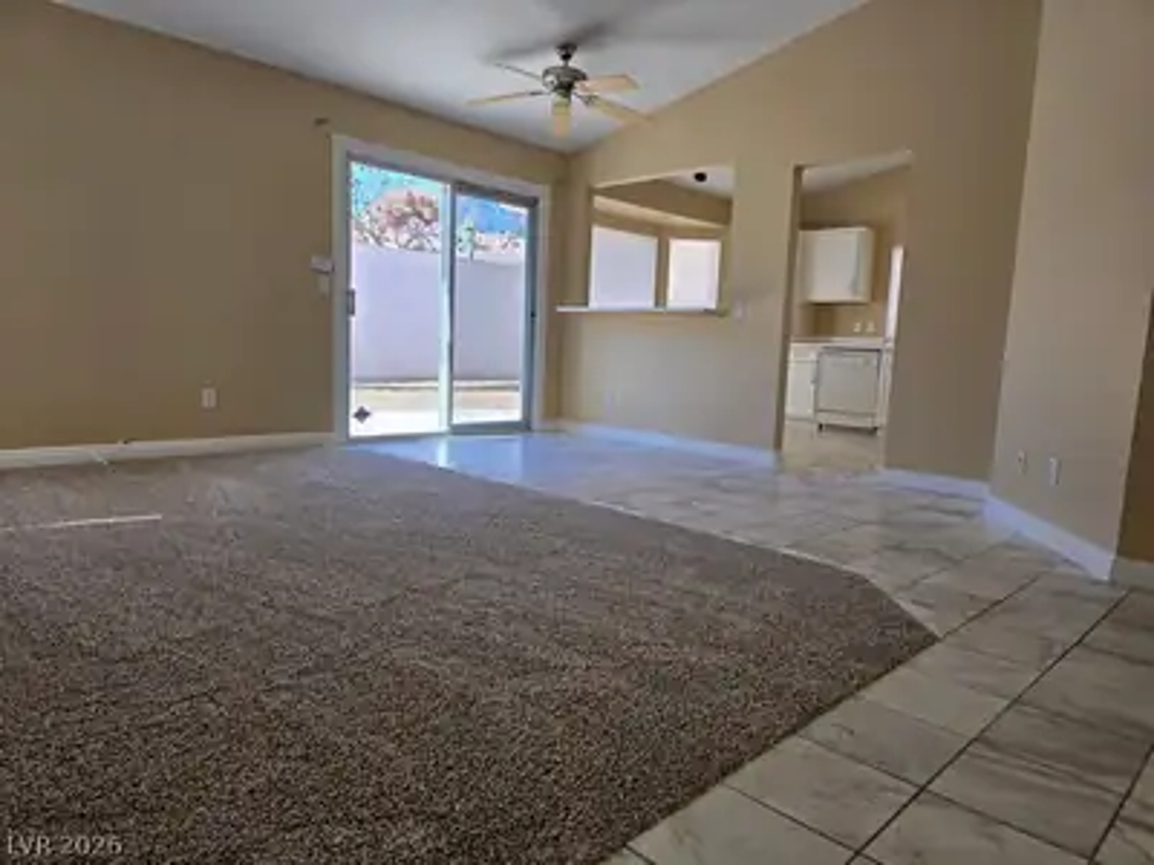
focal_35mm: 23
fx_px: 767
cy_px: 432
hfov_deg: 73.9
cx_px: 577
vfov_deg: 58.9
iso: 16
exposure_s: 1/120
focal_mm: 6.3
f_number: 1.7
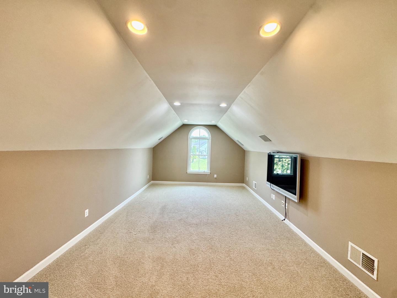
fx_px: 161
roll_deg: -2.0
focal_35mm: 14
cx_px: 198
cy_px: 149
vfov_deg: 85.7
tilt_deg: -1.3
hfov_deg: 102.1
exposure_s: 1/120
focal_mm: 2.22
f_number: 2.2
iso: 200
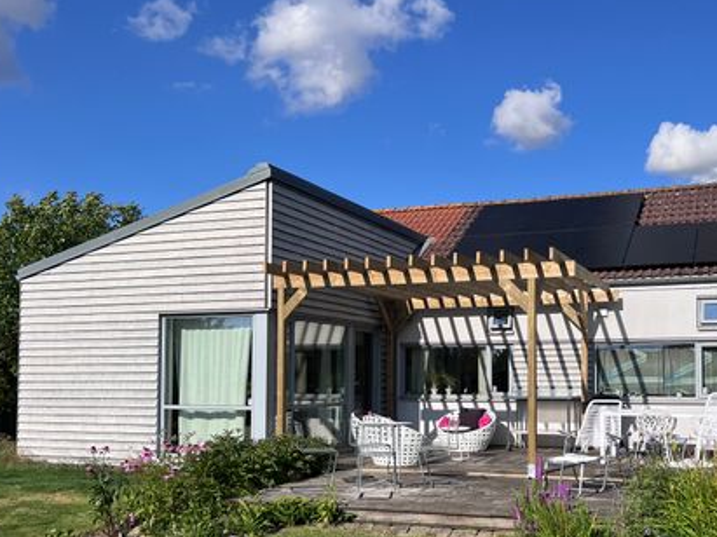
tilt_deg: +2.8
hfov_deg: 48.3
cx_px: 469
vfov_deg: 37.4
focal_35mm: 38
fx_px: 787
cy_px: 347
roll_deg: +0.0
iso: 50
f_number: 1.5
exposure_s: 1/6211
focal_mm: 5.7
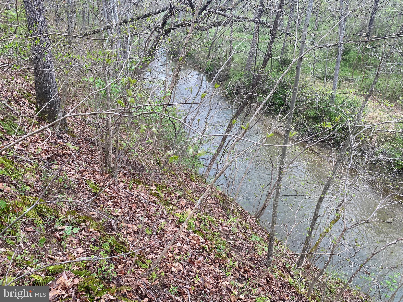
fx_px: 303
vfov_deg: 53.1
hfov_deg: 67.3
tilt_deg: -28.4
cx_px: 202
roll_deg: +1.3
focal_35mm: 26
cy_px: 151
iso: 32
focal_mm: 4.25
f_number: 1.8
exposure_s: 1/300
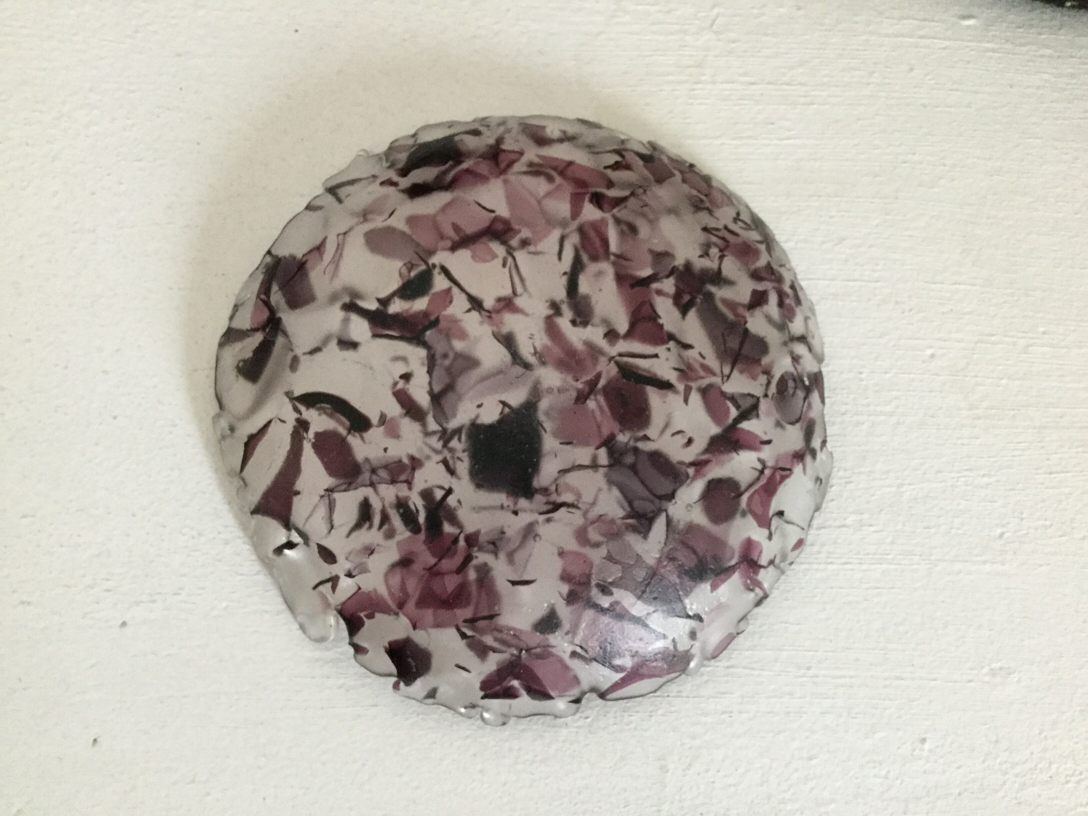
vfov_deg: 45.4
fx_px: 974
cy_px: 408
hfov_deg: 58.4
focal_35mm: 31
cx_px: 544
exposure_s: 1/17
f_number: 2.4
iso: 200
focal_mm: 3.3
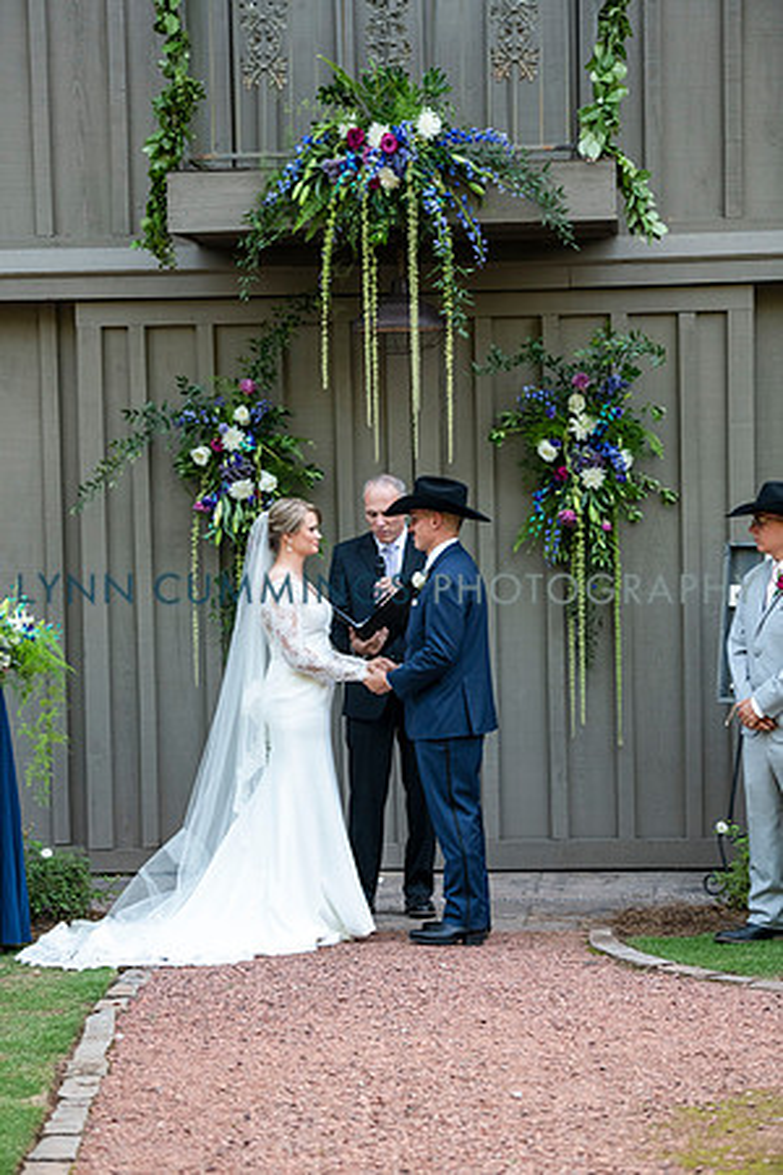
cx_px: 392
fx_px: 3327
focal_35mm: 102
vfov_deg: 20.0
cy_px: 588
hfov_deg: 13.4
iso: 800
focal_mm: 102
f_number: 3.5
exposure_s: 1/640
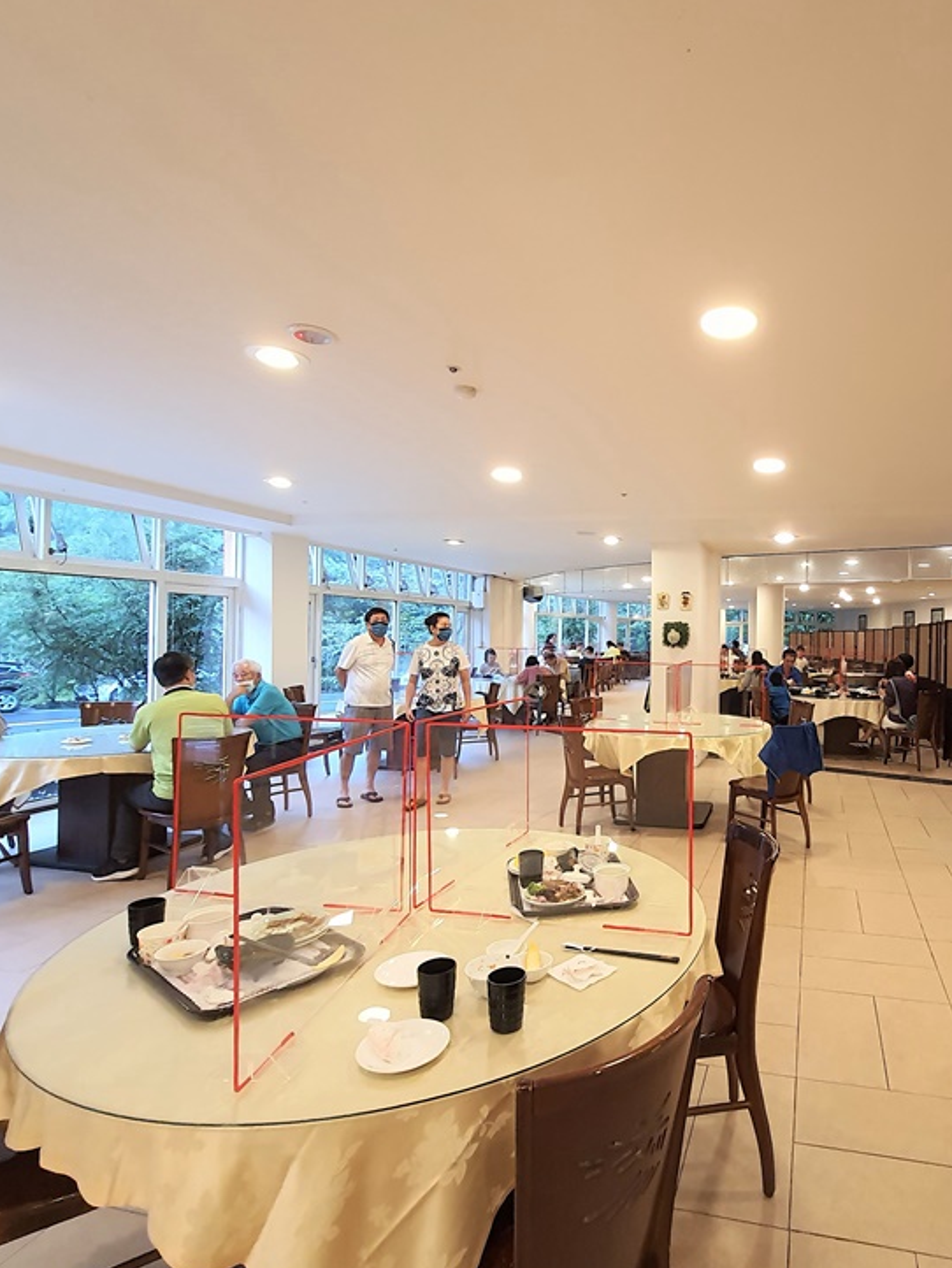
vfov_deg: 87.7
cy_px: 625
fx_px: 660
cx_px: 676
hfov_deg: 68.4
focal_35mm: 18
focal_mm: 1.74
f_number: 2.2
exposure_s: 1/40
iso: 320
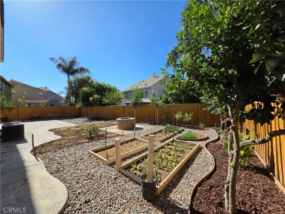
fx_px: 107
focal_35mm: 13
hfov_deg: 106.2
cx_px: 142
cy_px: 107
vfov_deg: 89.9
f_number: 2.2
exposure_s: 1/4076
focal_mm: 2.2
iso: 100
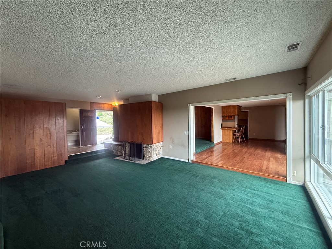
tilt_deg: -0.8
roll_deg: +0.7
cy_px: 124
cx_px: 166
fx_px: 134
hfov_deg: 102.1
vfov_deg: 85.7
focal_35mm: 14
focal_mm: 2.22
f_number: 2.2
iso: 500
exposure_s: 1/120
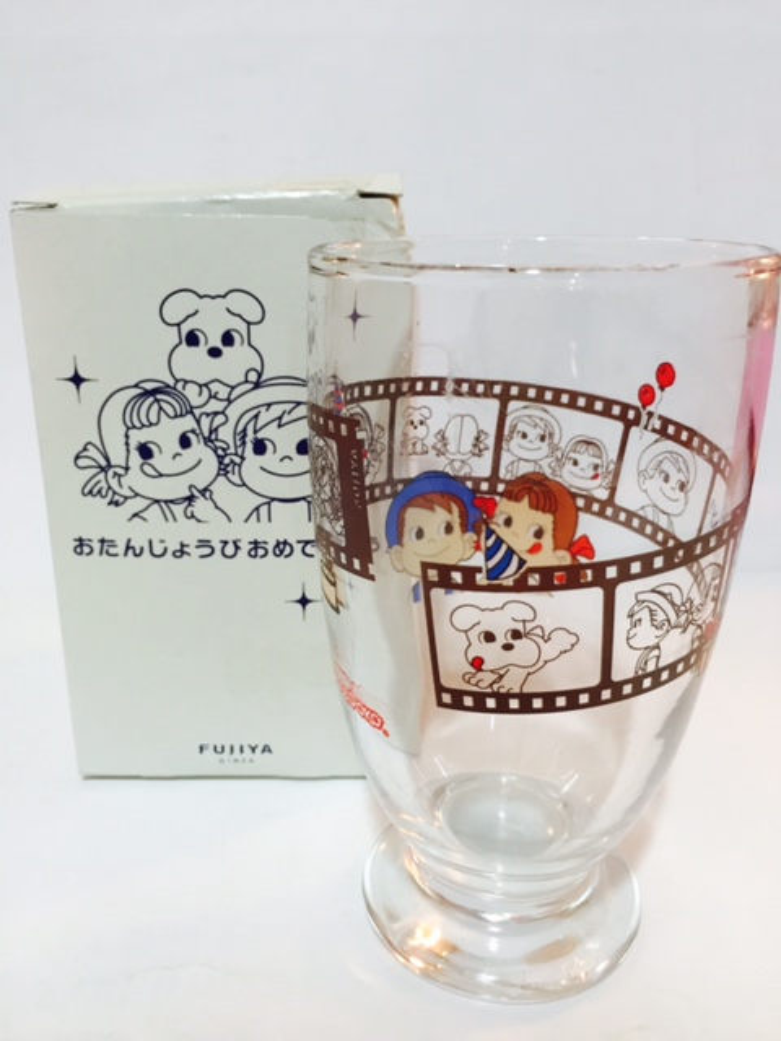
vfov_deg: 61.7
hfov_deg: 48.2
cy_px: 520
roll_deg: -1.1
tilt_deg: -17.0
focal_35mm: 29
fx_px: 872
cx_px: 390
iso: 64
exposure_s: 1/33
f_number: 2.2
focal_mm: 4.15
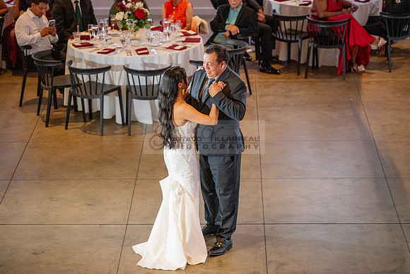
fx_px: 1367
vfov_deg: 11.4
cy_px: 137
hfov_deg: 17.1
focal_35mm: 120
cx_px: 205
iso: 3200
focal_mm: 120
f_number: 4
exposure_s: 1/200
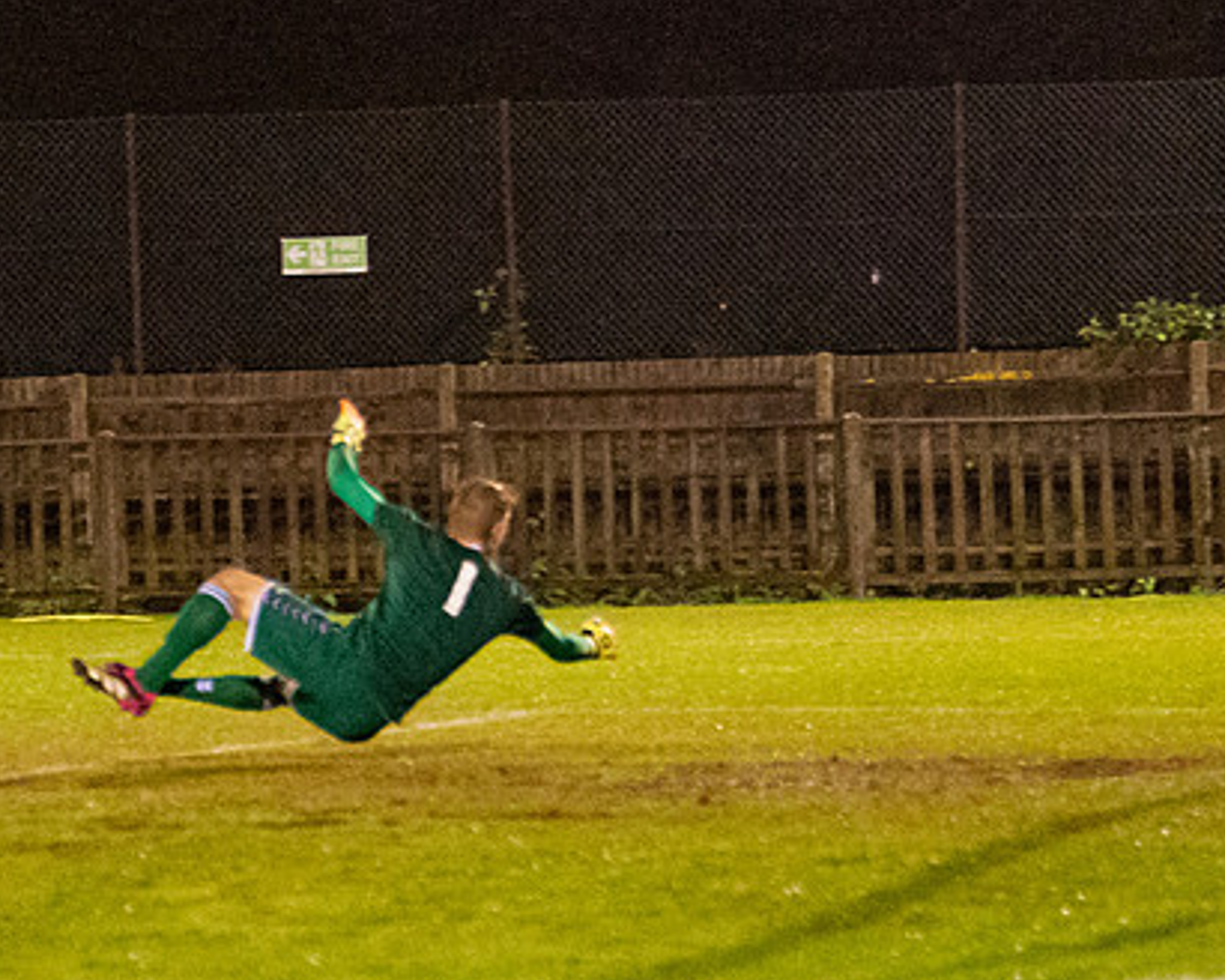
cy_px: 531
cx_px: 474
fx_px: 9499
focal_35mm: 262
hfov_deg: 7.4
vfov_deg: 5.9
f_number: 2.8
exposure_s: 1/1250
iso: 8000
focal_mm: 102
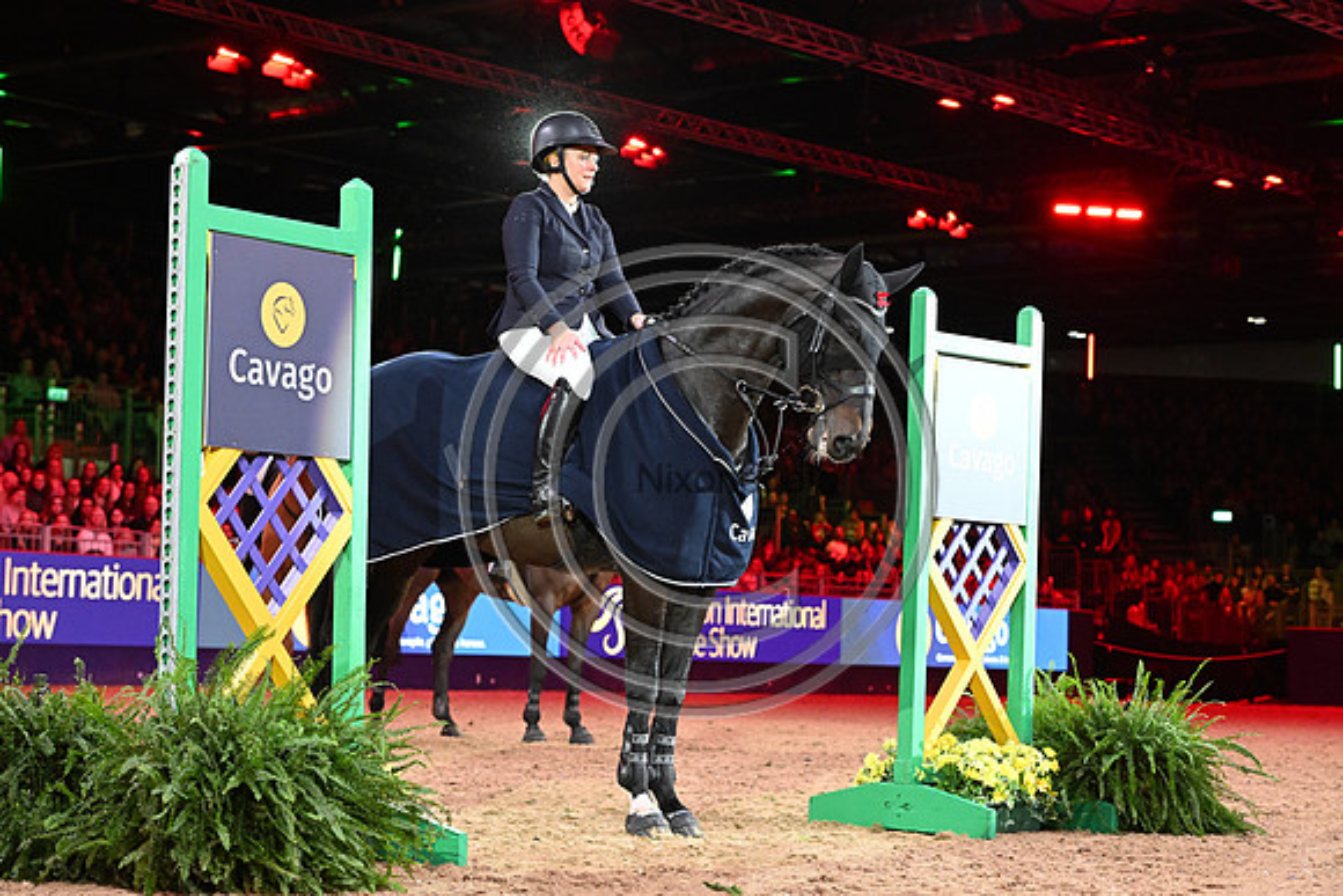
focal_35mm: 82
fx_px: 3060
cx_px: 672
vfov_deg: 16.7
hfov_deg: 24.8
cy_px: 448
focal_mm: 82
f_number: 5
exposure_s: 1/500
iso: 6400
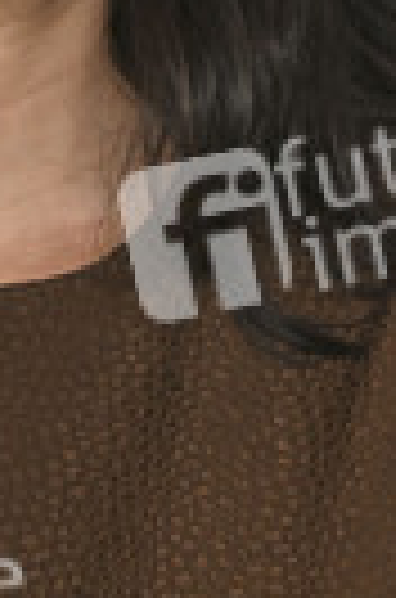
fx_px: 7497
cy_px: -9
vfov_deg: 4.6
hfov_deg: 3.0
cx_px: -58
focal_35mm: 452
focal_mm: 150
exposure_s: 1/320
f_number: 5.6
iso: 2000
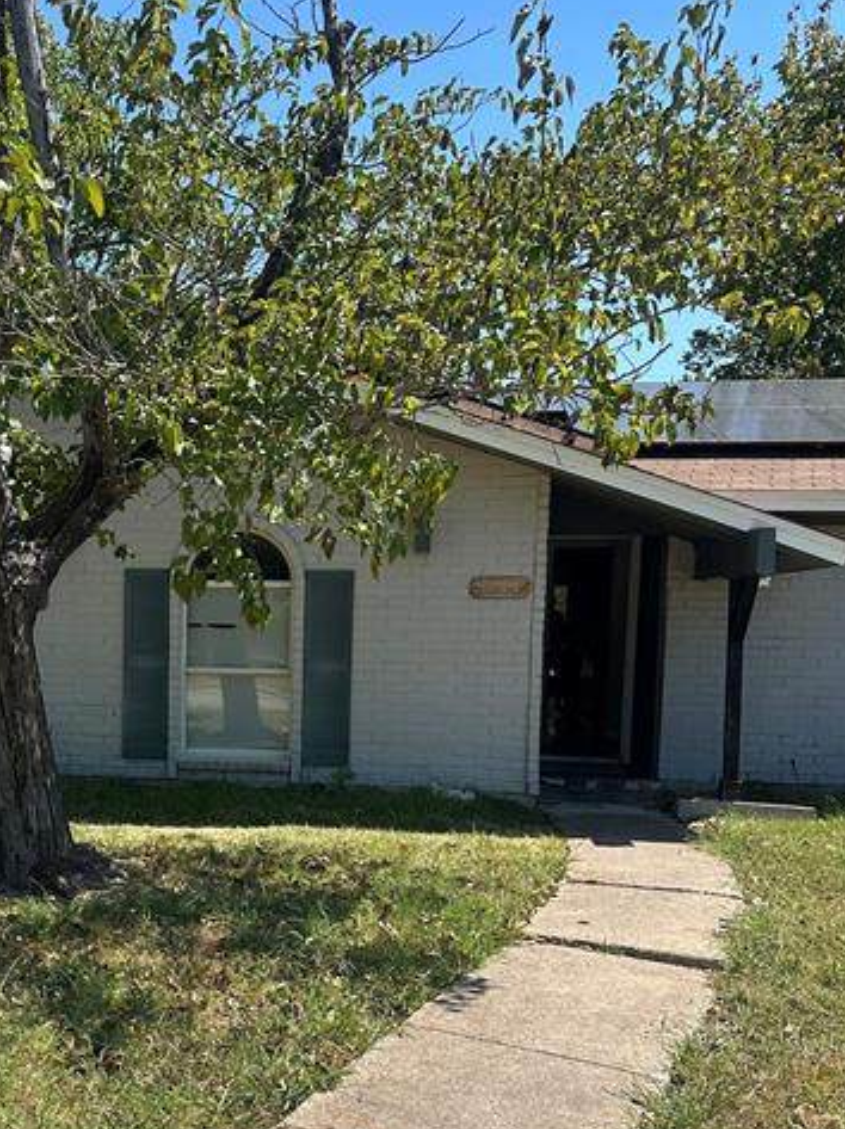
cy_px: 735
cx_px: 179
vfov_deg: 47.3
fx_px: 1271
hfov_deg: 35.7
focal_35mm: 39
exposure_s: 1/3472
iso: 80
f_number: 1.78
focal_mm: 6.86
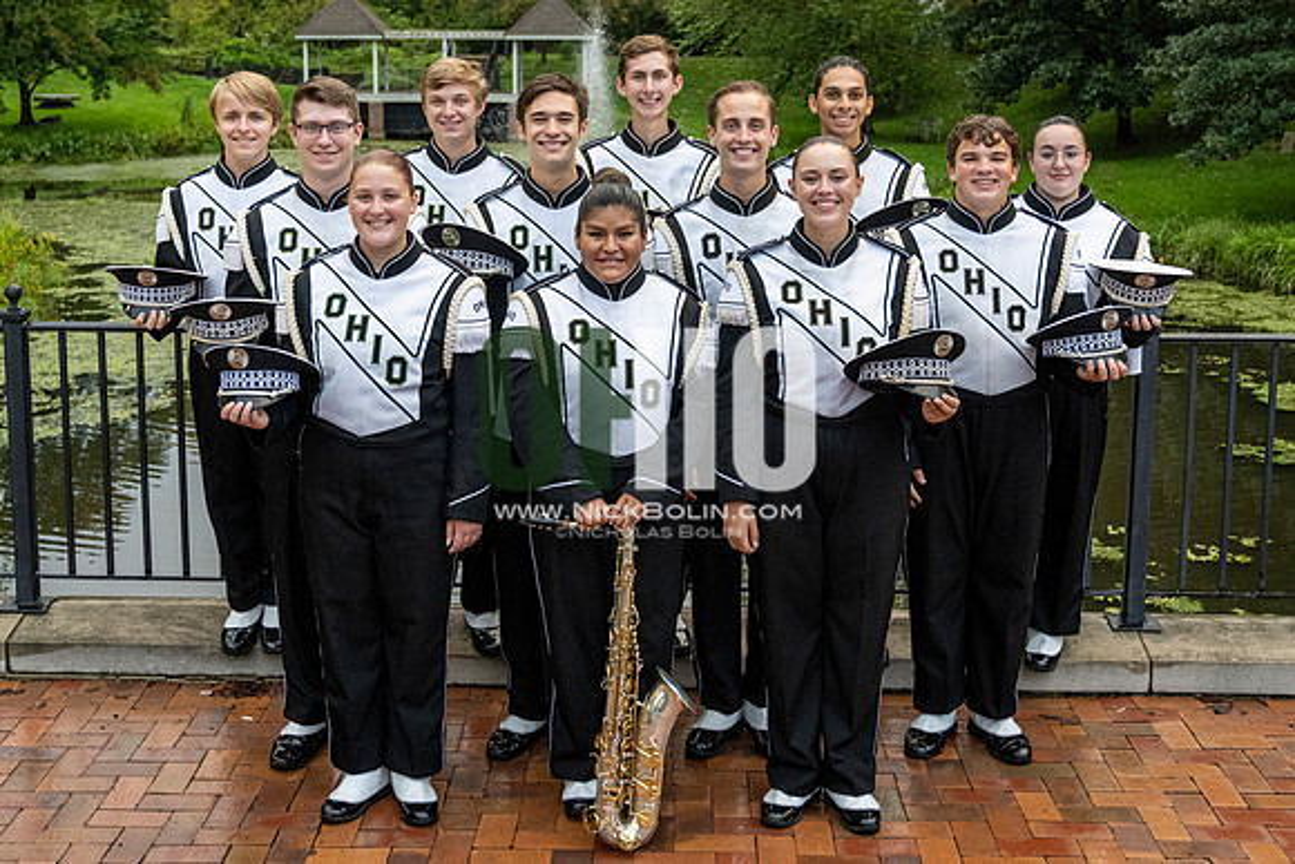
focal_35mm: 49
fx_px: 1779
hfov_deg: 40.0
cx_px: 619
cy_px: 334
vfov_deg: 27.2
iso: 1250
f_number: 4
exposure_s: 1/400
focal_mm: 36
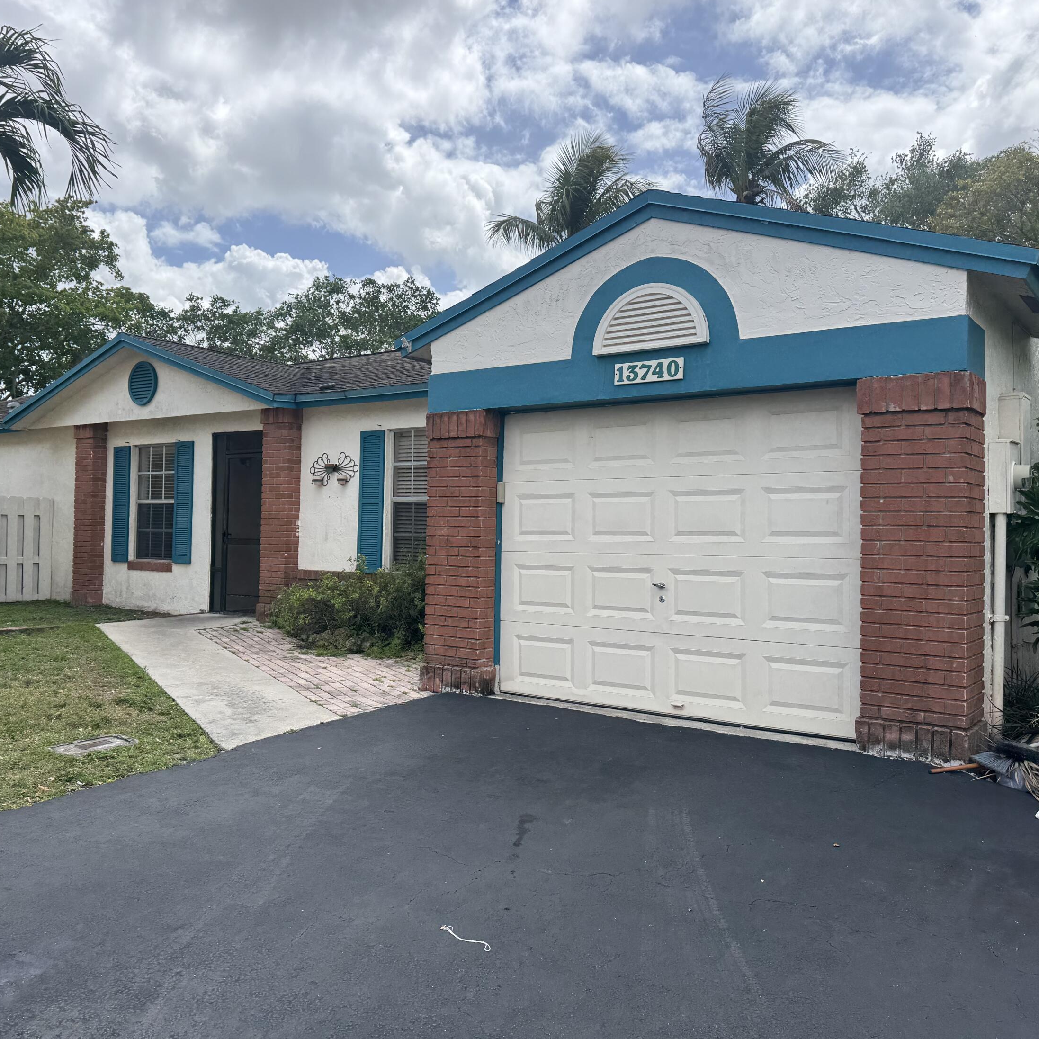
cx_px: 471
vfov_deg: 55.6
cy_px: 507
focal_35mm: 29
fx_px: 985
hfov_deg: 55.5
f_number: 1.78
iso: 80
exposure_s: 1/4310
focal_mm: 6.76
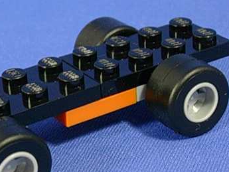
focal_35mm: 139
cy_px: 74
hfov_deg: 14.2
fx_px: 920
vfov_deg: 10.7
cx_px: 68
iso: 70
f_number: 3.8
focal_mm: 11.3
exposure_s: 1/4.6
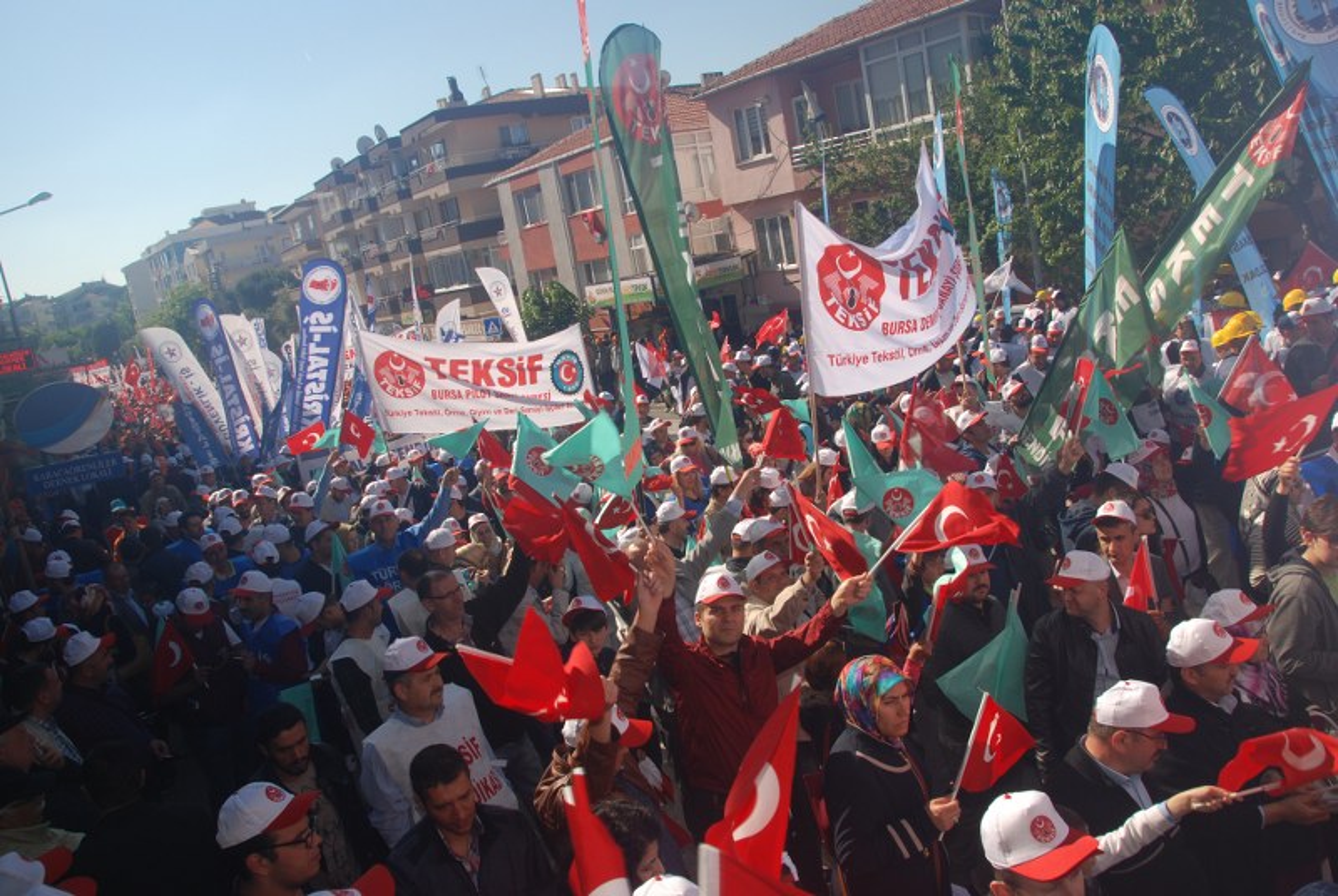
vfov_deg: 48.1
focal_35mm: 27
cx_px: 669
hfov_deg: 67.3
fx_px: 1005
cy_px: 448
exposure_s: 1/200
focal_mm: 18
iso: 100
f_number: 9
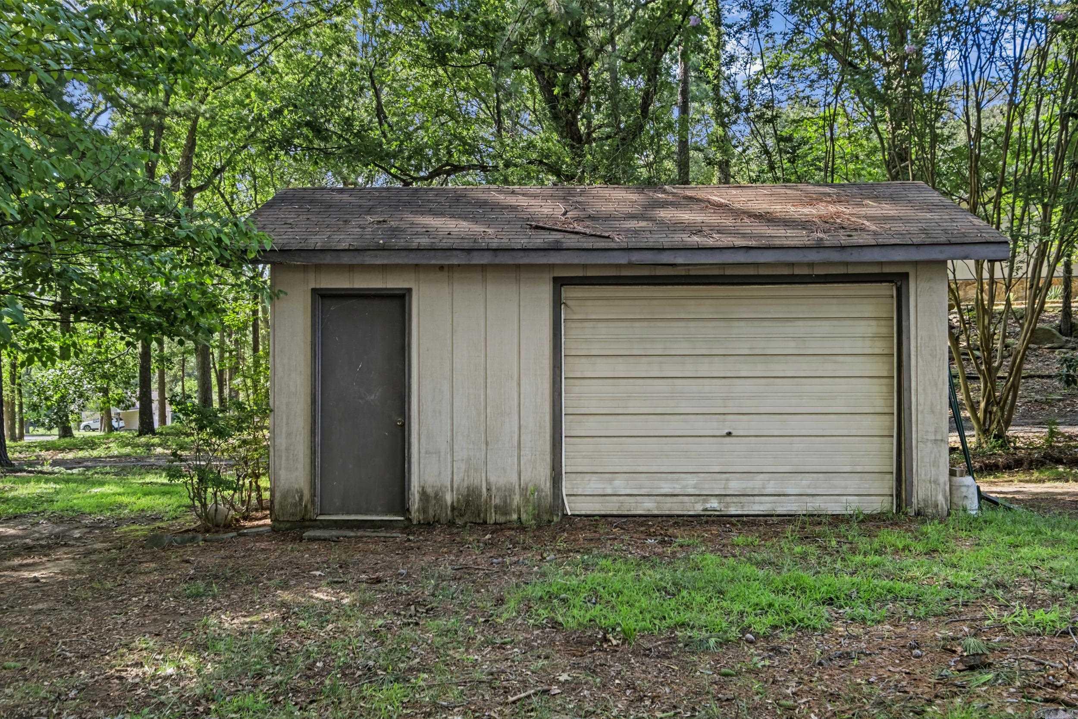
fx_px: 928
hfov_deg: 60.3
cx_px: 539
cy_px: 360
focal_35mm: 31
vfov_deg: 42.3
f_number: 6.4
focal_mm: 20.9
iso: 400
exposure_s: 1/15
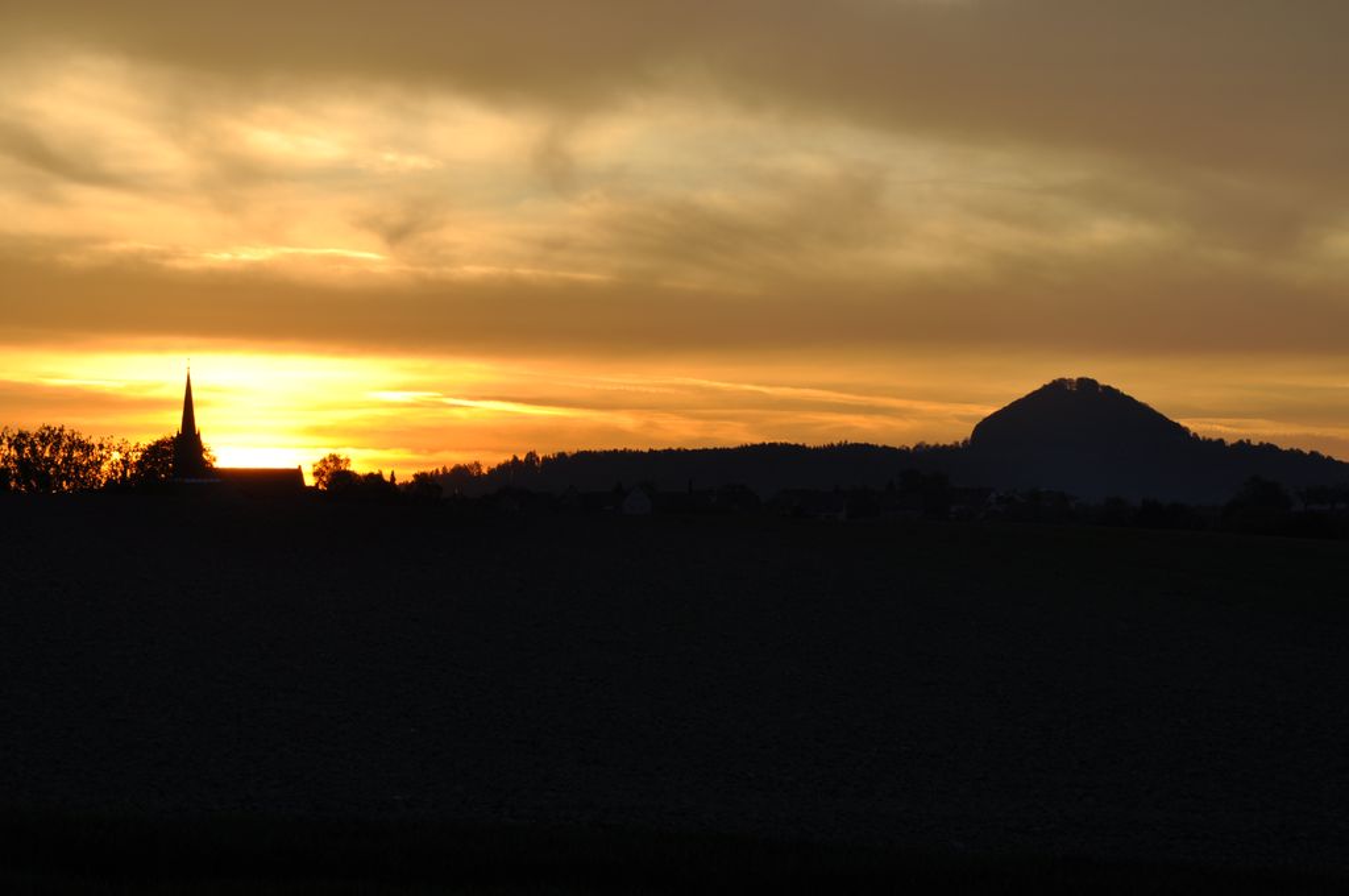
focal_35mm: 158
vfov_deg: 8.7
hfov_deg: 13.1
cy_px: 448
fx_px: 5894
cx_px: 674
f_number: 14
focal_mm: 105
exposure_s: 1/30
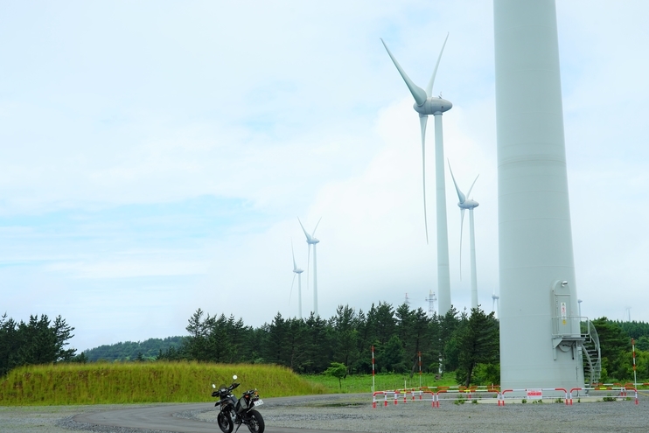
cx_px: 346
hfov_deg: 36.2
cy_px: 228
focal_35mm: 55
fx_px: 992
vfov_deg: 24.6
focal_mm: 51
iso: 100
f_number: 11
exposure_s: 1/160
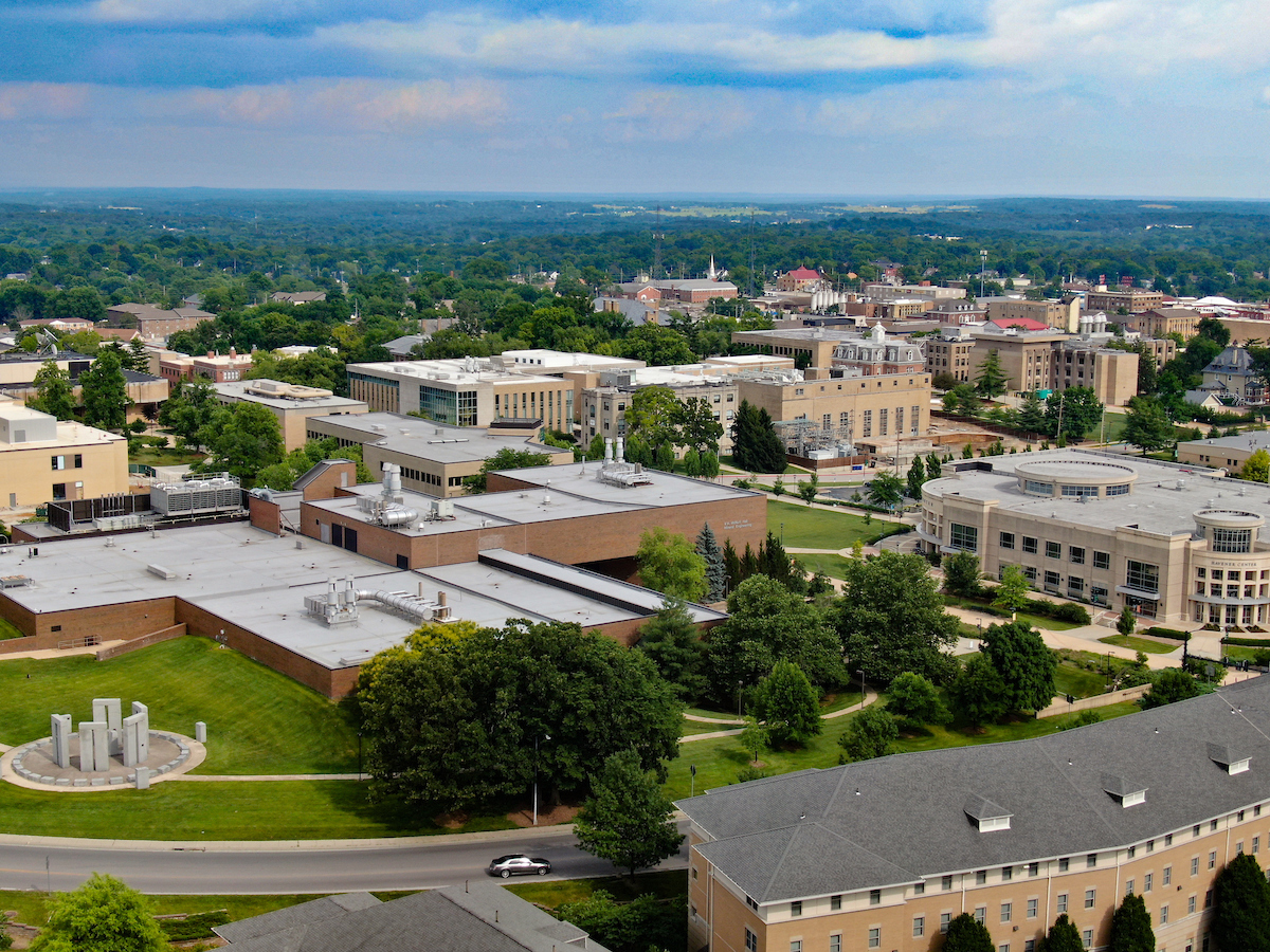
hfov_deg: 39.7
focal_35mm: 48
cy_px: 476
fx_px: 1761
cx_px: 635
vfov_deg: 30.3
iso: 100
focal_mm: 8.6
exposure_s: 1/500
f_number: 3.8
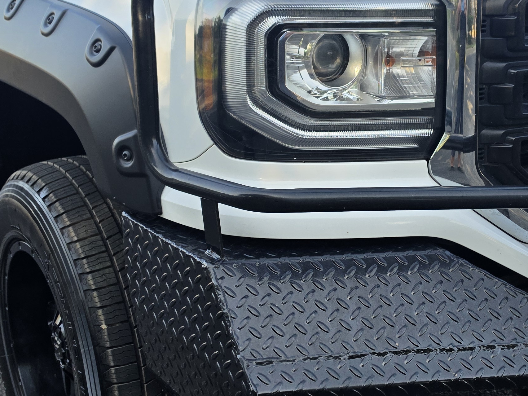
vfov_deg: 26.9
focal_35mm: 54
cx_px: 355
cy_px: 148
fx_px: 824
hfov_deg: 35.2
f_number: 1.4
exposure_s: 1/2259
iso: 64
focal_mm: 6.5
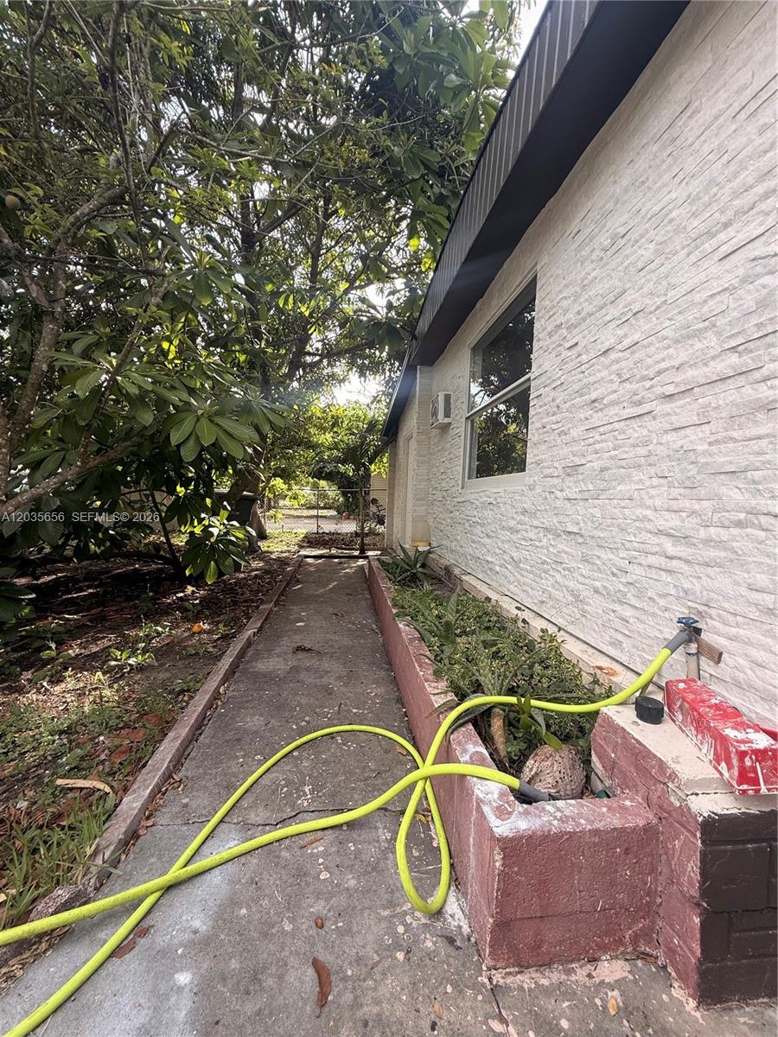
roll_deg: -1.9
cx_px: 389
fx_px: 420
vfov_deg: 102.1
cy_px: 518
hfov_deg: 85.7
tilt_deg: -1.9
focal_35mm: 14
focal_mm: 2.22
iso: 64
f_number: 2.2
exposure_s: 1/288
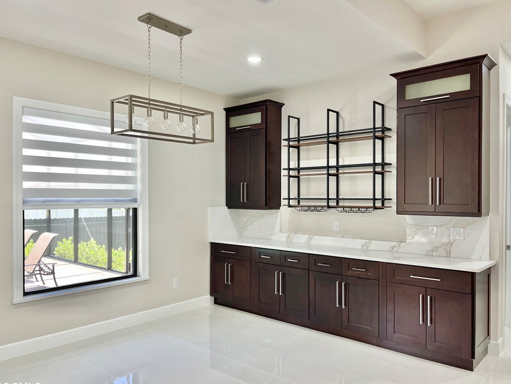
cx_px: 258
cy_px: 197
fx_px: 399
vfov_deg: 51.4
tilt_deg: -1.3
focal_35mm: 27
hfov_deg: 65.3
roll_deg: +0.4
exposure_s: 1/120
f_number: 1.6
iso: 125
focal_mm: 5.1
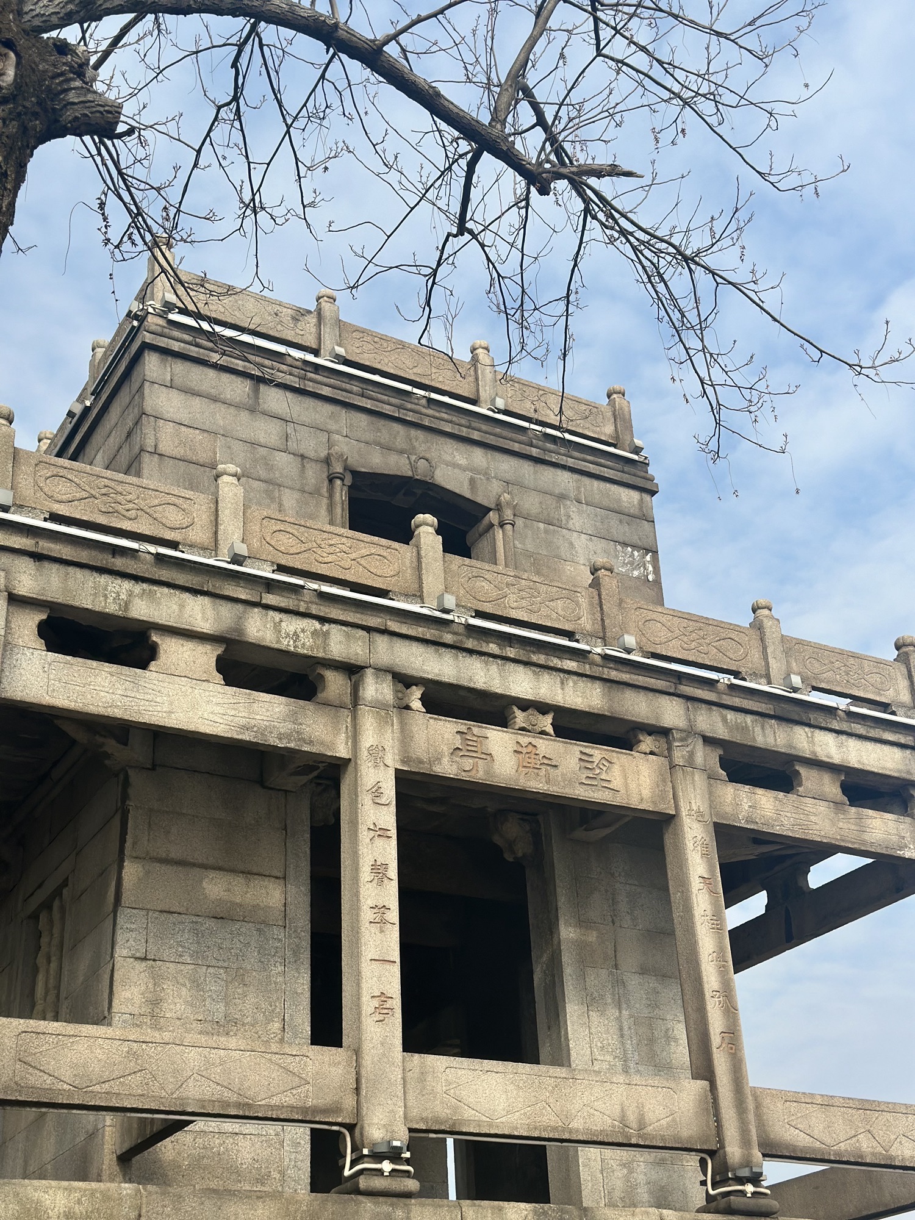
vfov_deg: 39.7
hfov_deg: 30.3
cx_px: 458
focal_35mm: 48
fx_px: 1692
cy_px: 610
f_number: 1.78
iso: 100
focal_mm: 6.86
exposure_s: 1/3731
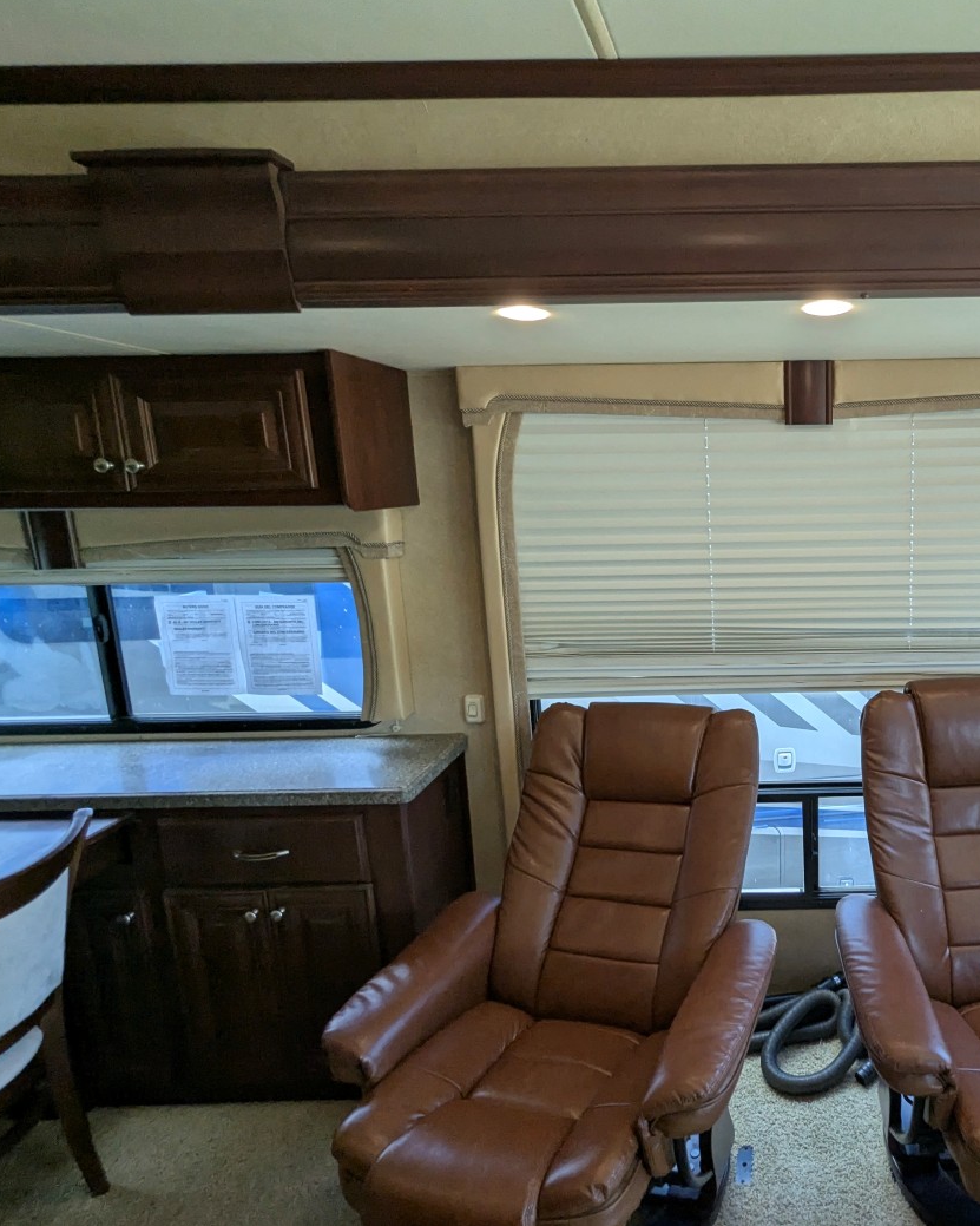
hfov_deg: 60.4
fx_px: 761
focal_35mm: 21
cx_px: 779
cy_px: 612
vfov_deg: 77.6
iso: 191
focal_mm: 2.35
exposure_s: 1/147
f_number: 2.2
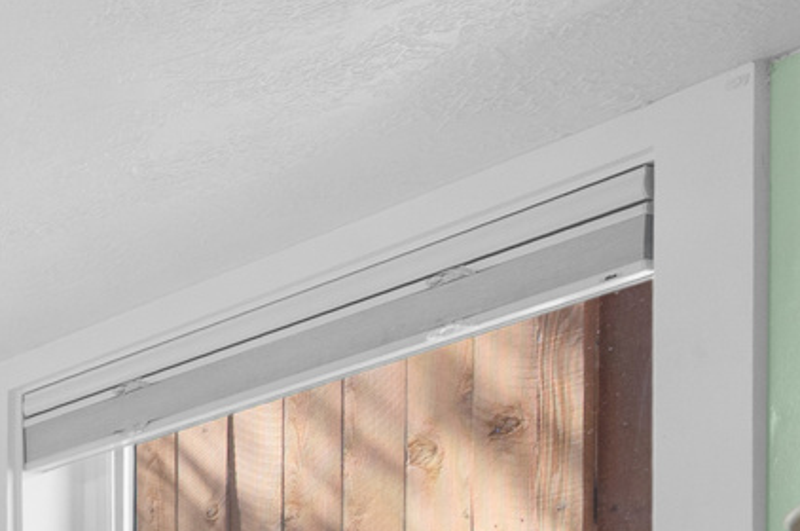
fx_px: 1509
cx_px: -1081
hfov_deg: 15.7
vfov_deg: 16.5
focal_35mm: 68
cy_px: 965
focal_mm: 14
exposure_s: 1/8
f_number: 7.1
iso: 500
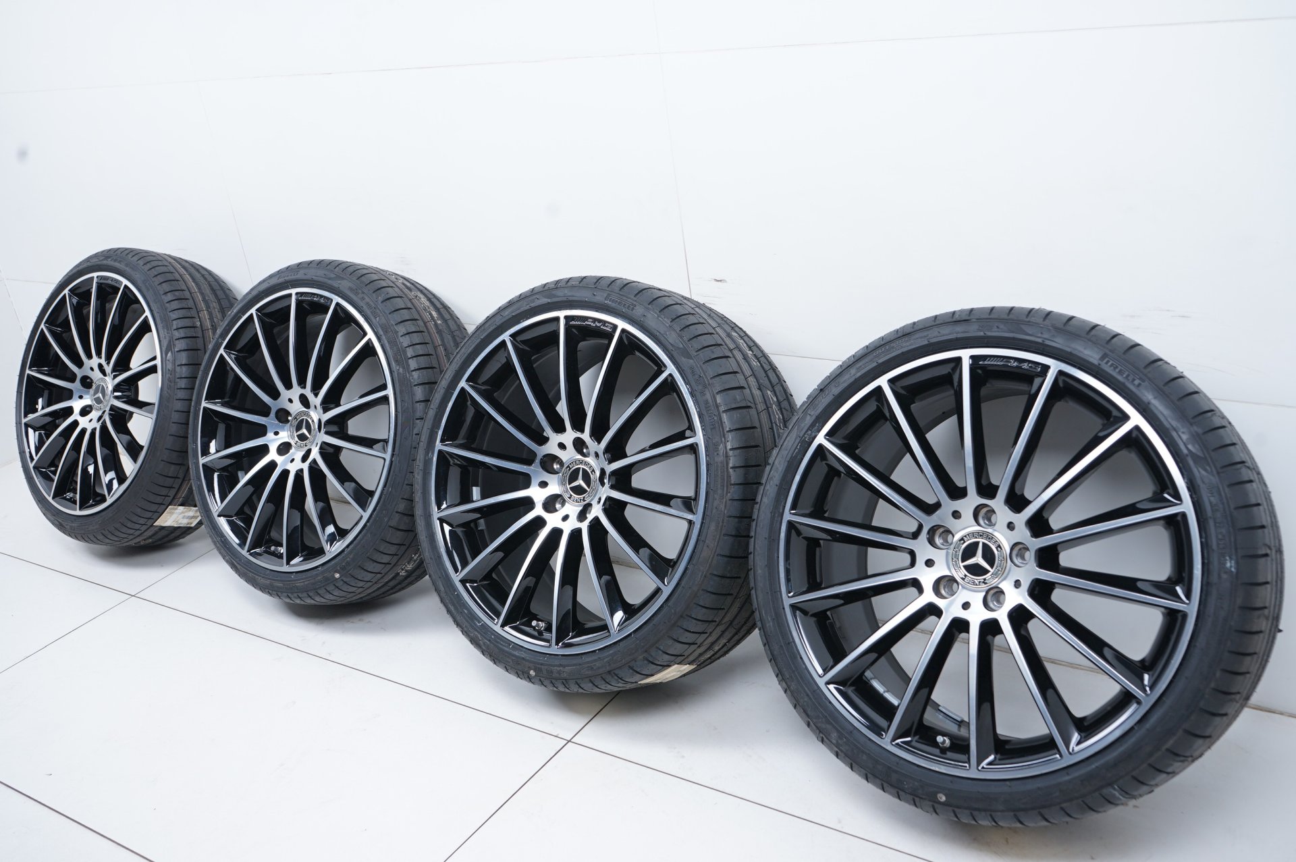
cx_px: 648
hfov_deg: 57.3
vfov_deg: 39.9
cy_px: 431
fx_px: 1187
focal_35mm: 33
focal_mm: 33
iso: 250
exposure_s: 1/125
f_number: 7.1
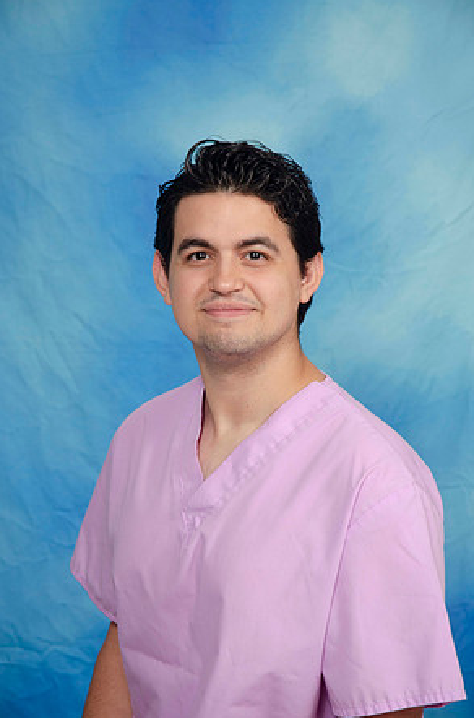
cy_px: 364
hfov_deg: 12.7
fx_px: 2126
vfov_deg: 19.2
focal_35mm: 107
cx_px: 240
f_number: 5.6
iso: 200
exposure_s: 1/60
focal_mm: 70
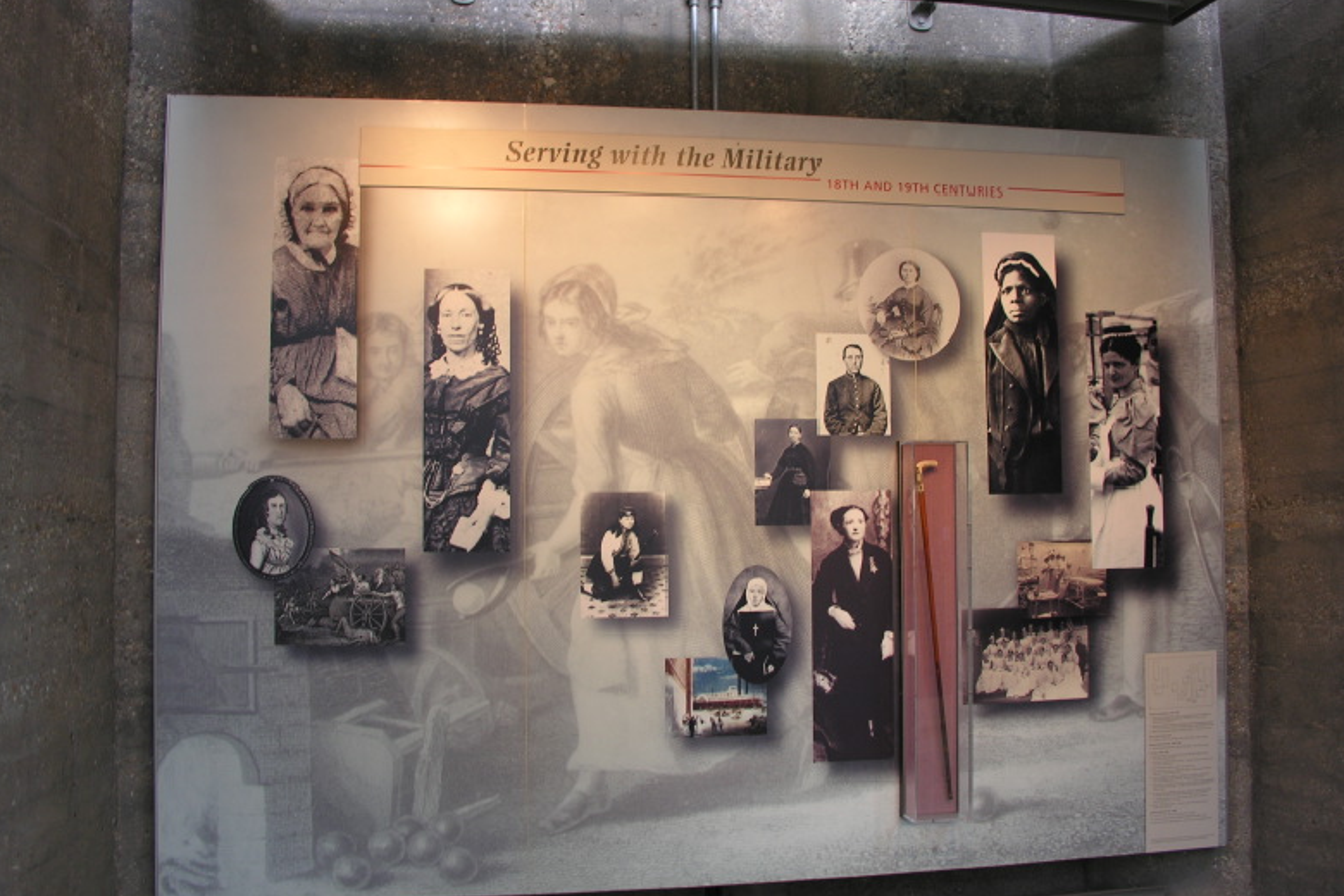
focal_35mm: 37
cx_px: 667
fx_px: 1381
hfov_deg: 51.9
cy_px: 488
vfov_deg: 35.9
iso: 50
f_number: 2.8
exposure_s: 1/14
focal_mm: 8.9
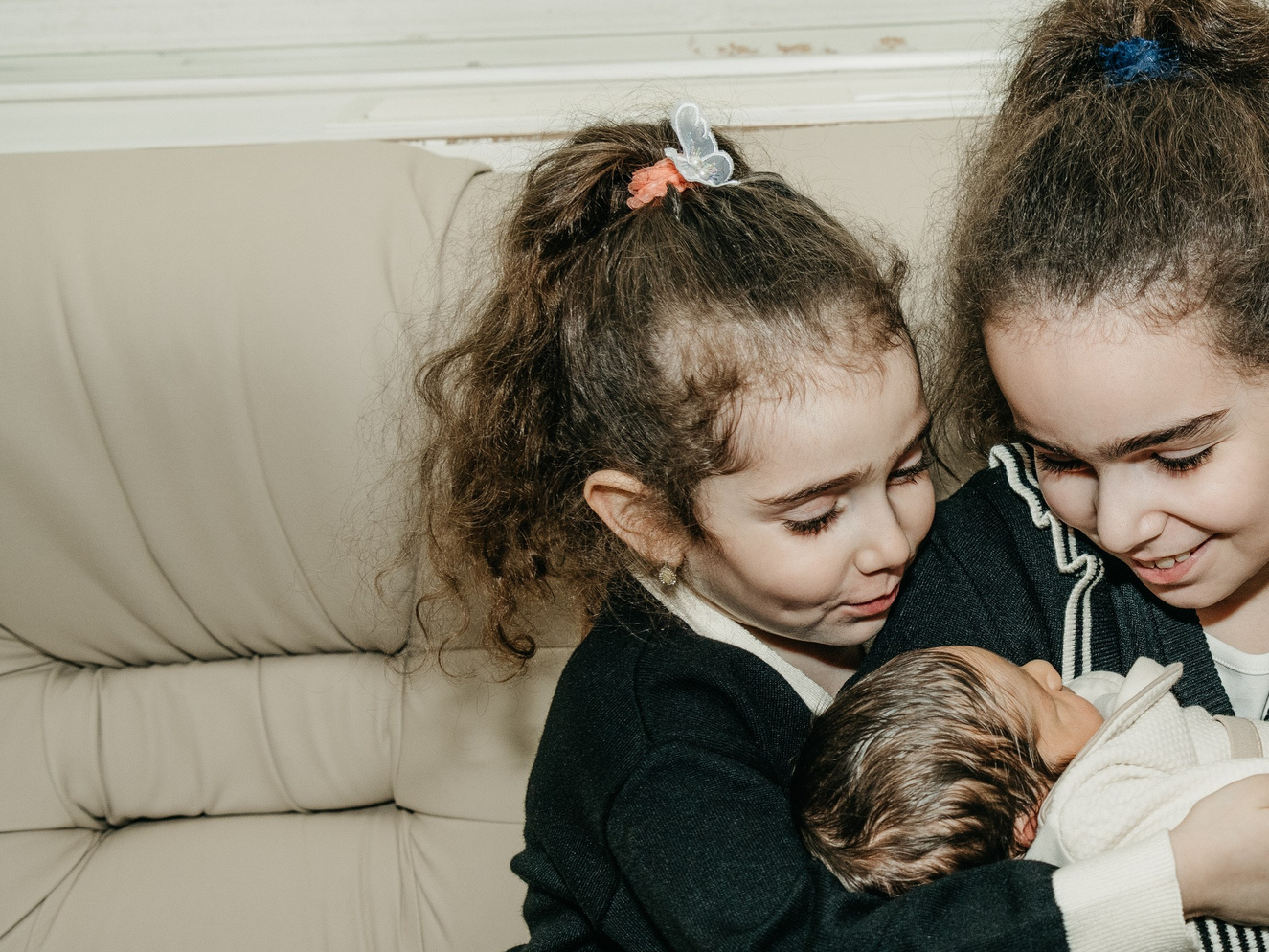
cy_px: 607
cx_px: 1255
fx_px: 2420
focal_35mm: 66
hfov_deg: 27.7
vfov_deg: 22.2
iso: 320
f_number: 5
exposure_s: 1/160
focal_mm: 32
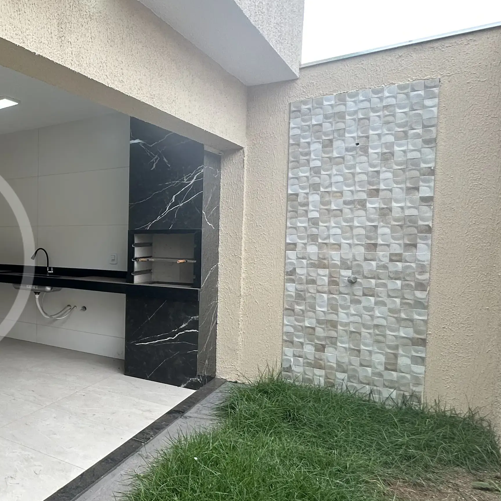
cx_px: -80
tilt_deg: -3.3
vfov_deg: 55.6
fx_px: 475
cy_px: 258
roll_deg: +0.5
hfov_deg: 41.2
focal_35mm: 29
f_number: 2.2
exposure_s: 1/169
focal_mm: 2.22
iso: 40
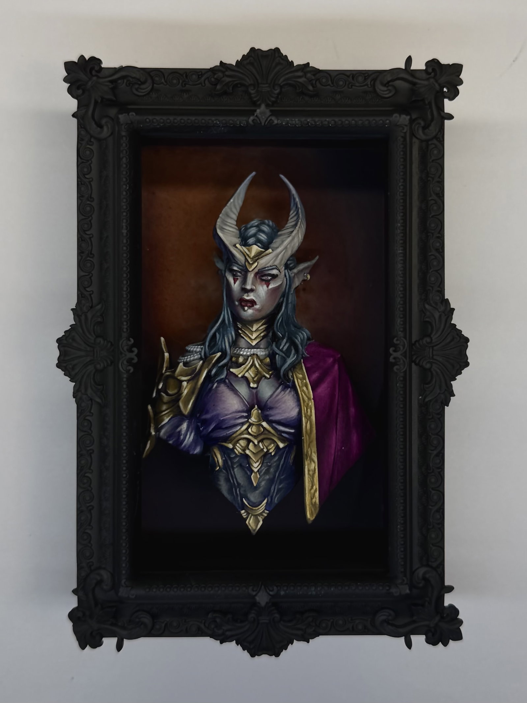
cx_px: 264
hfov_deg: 56.8
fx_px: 487
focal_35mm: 24
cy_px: 352
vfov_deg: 71.6
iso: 80
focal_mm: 6.76
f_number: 1.78
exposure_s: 1/1250
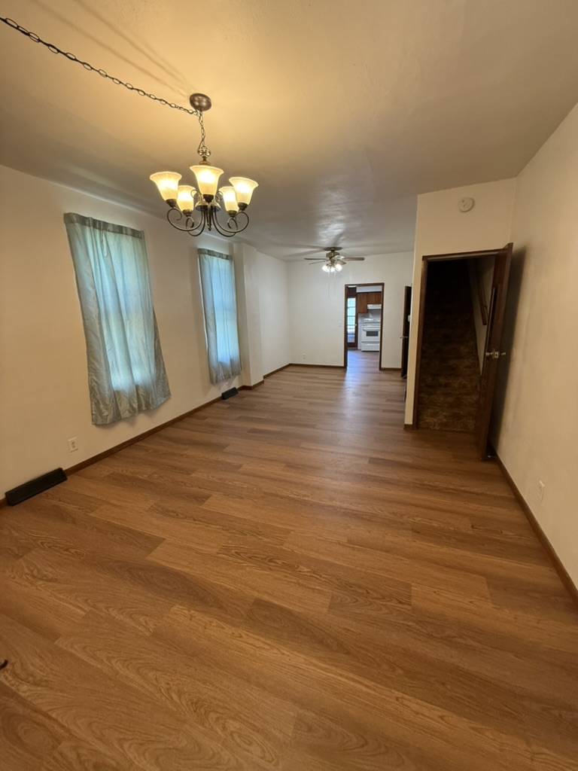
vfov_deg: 102.1
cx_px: 289
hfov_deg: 85.7
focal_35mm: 14
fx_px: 312
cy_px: 386
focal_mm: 2.22
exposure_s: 1/120
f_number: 2.2
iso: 400
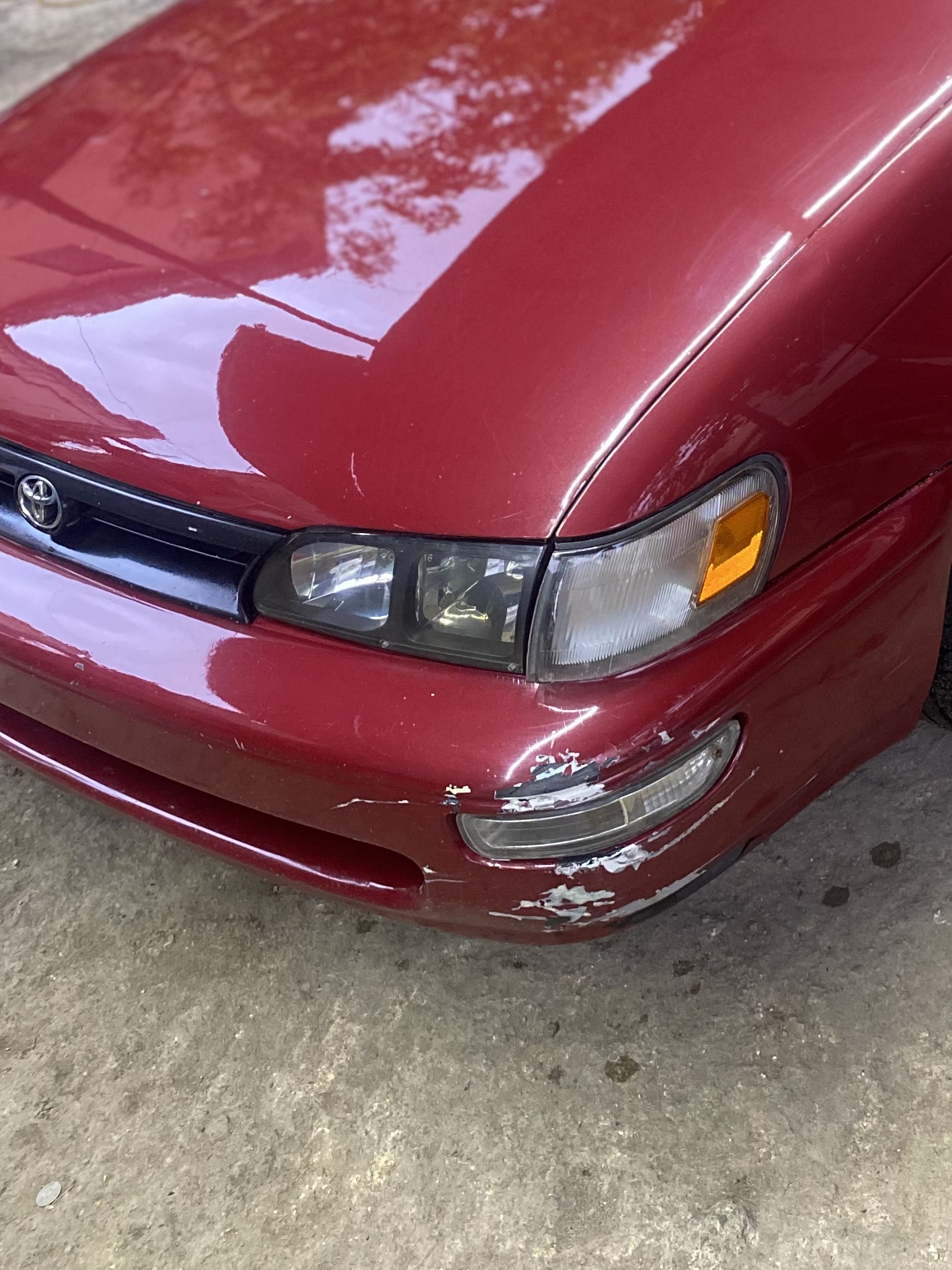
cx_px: 804
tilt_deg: -24.9
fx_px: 1723
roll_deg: +9.5
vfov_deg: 38.6
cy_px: 214
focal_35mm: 47
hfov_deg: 29.9
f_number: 1.8
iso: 400
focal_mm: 4.25
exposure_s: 1/60
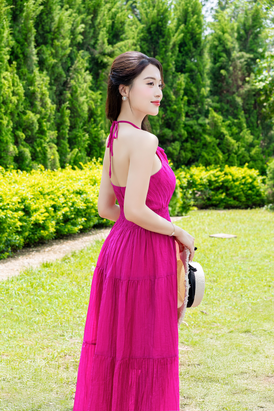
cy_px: 206
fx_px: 856
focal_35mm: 75
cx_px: 137
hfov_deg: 18.2
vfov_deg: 27.0
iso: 200
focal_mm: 50
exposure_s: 1/250
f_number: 5
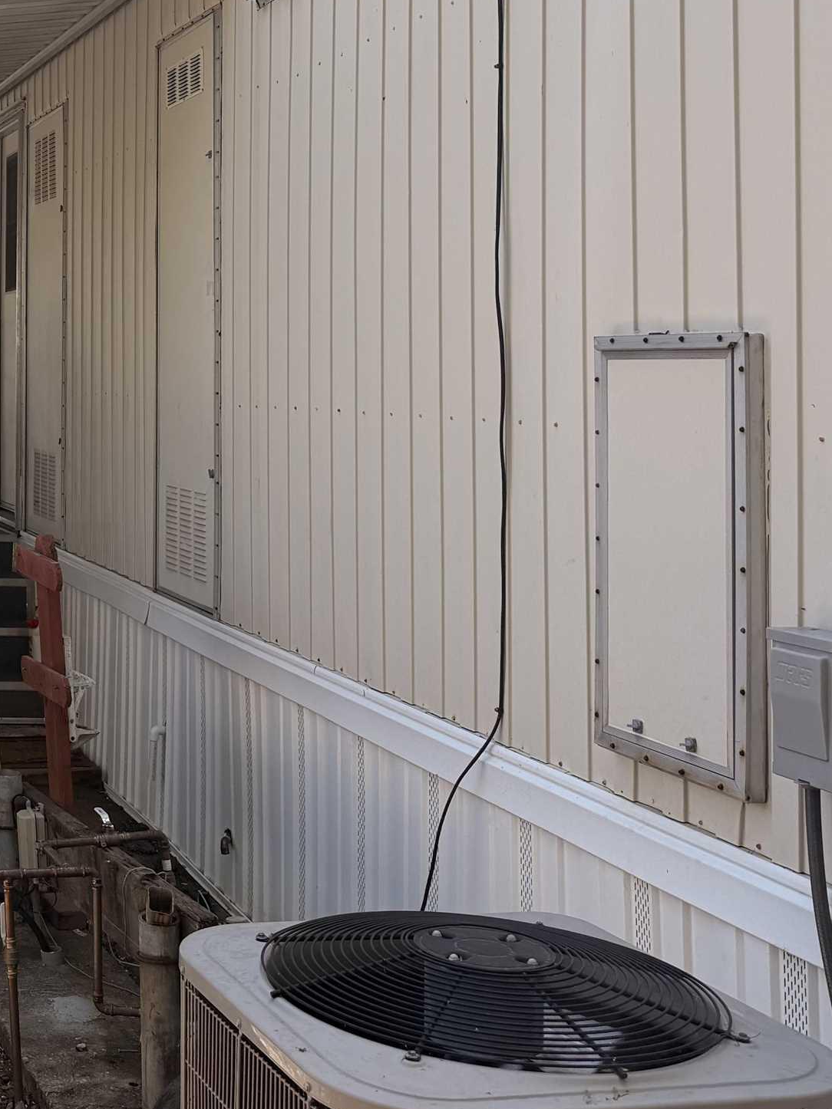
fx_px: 1635
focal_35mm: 51
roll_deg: -0.3
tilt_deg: +0.1
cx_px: -163
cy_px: 335
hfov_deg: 25.6
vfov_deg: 36.9
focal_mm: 6.76
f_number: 1.78
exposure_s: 1/1901
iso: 80
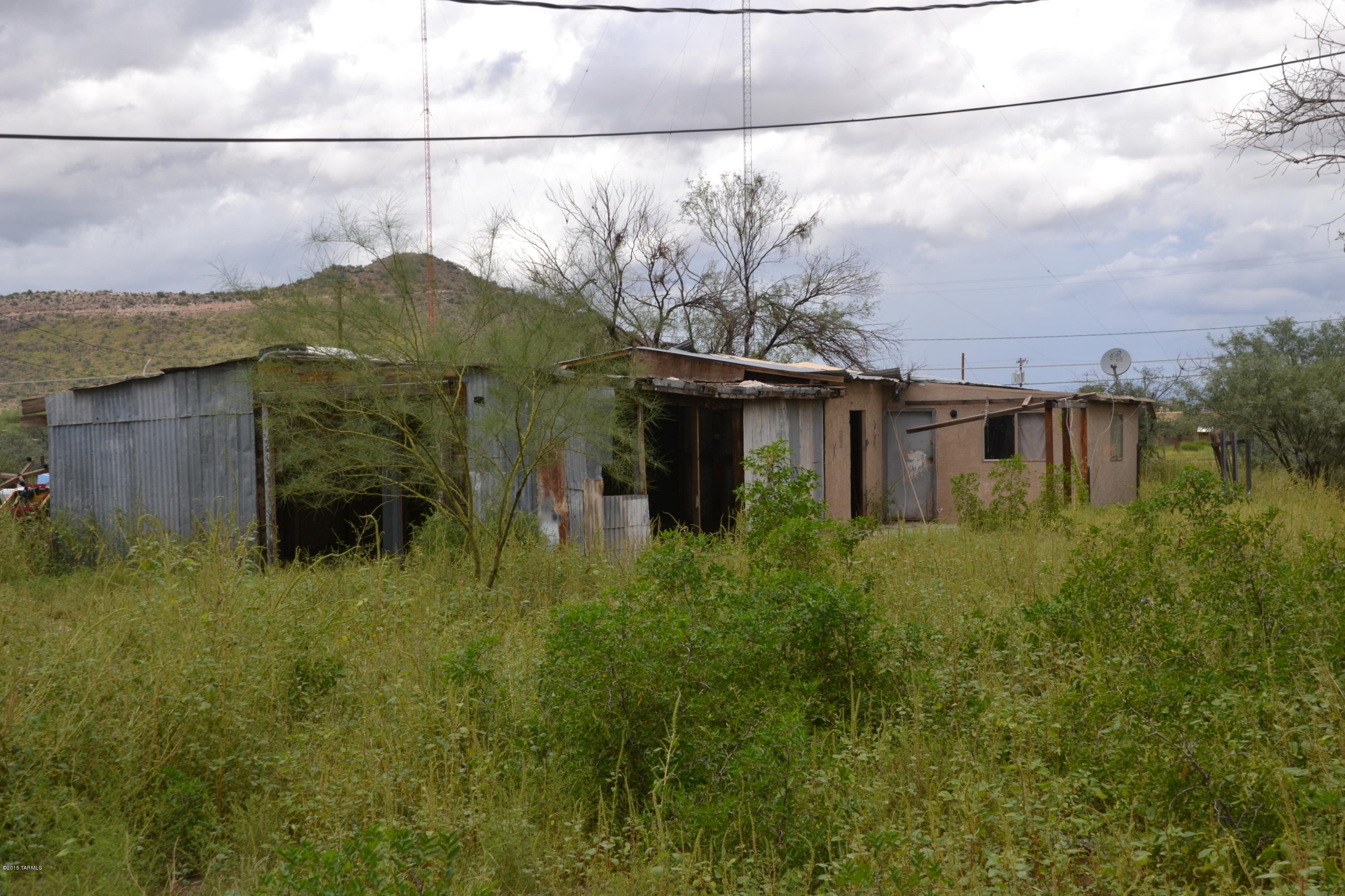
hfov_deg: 37.9
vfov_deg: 25.8
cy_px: 448
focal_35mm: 52
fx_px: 1961
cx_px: 672
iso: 100
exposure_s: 1/200
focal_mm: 35
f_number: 9
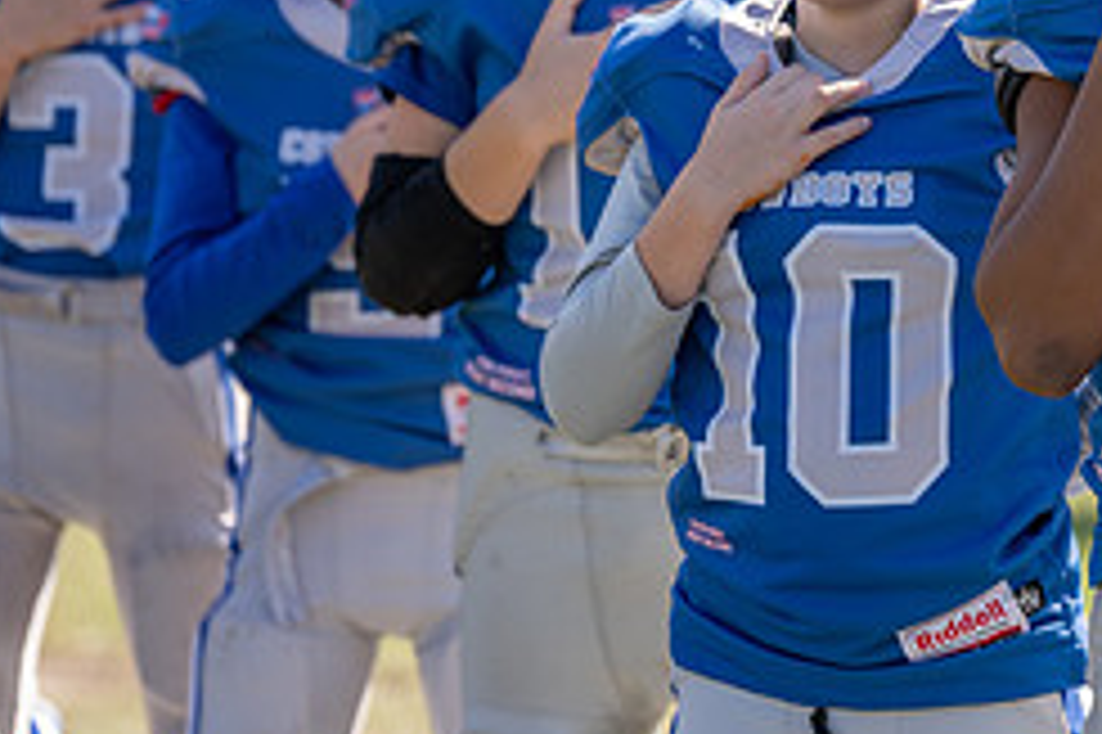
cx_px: 1169
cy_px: -56
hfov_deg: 6.4
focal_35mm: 322
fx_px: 9850
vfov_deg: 4.3
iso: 100
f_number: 3.5
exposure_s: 1/500
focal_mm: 136
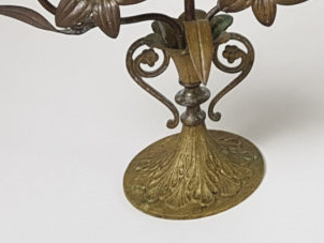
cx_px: 401
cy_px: -139
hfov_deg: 21.0
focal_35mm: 86
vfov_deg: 15.6
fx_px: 806
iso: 80
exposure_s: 1/50
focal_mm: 4.2
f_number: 1.7
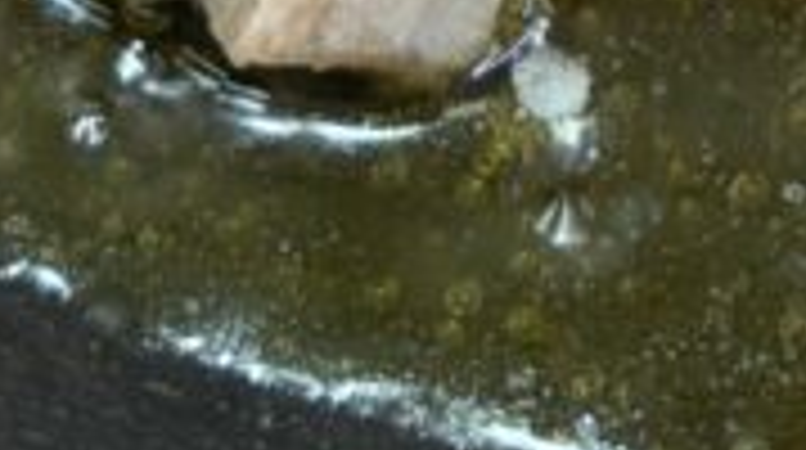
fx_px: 5996
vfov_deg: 4.1
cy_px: -1152
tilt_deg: -52.9
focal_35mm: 281
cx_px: 955
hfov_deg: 7.6
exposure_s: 1/50
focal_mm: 6.76
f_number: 1.78
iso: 200
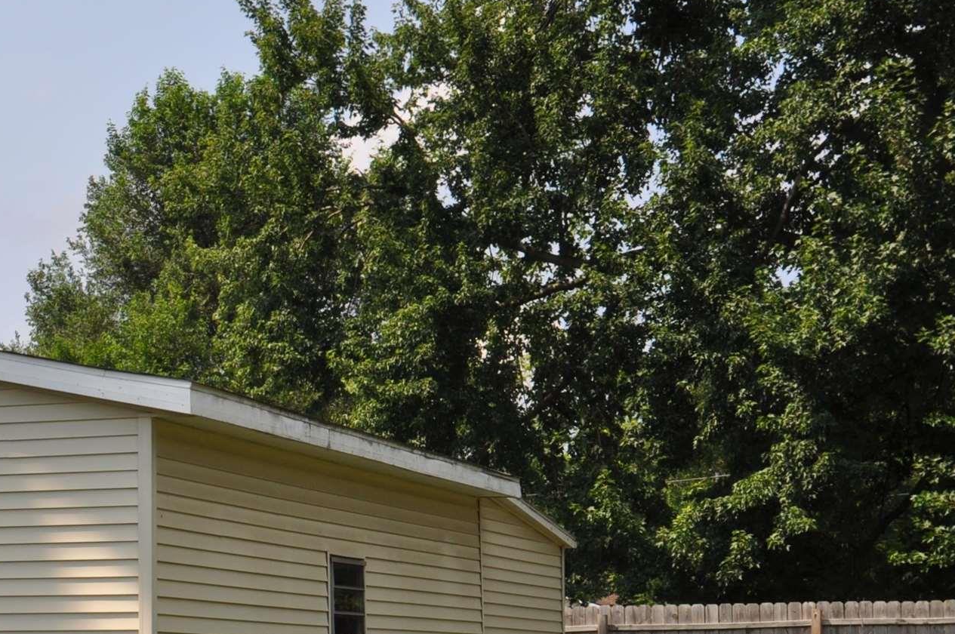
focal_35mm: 102
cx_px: -33
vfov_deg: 13.3
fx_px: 2702
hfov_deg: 19.4
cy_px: 546
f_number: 13
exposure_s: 1/200
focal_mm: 28
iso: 200
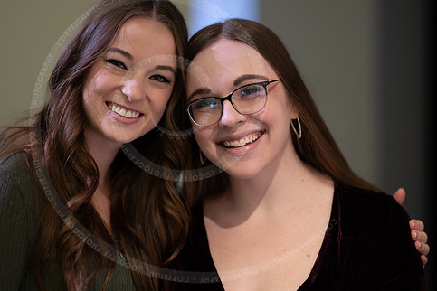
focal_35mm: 102
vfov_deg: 13.4
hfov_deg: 20.0
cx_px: 187
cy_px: 131
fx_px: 1238
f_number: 1.2
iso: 400
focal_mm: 85
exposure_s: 1/200
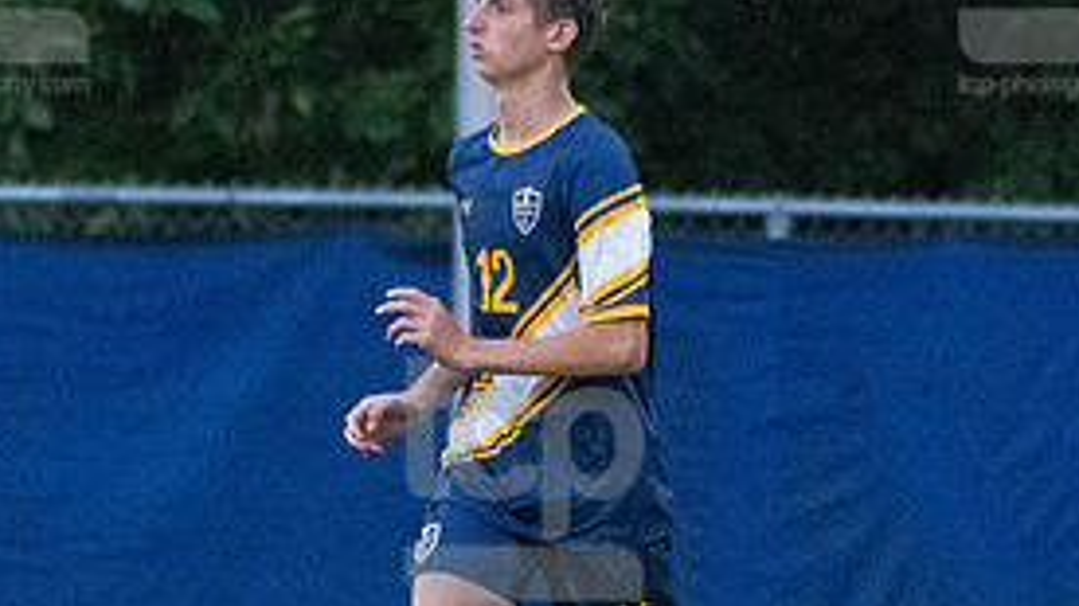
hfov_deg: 2.3
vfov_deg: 1.3
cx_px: 524
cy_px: 497
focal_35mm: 923
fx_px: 26398
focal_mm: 280
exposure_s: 1/2000
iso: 6400
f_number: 5.6
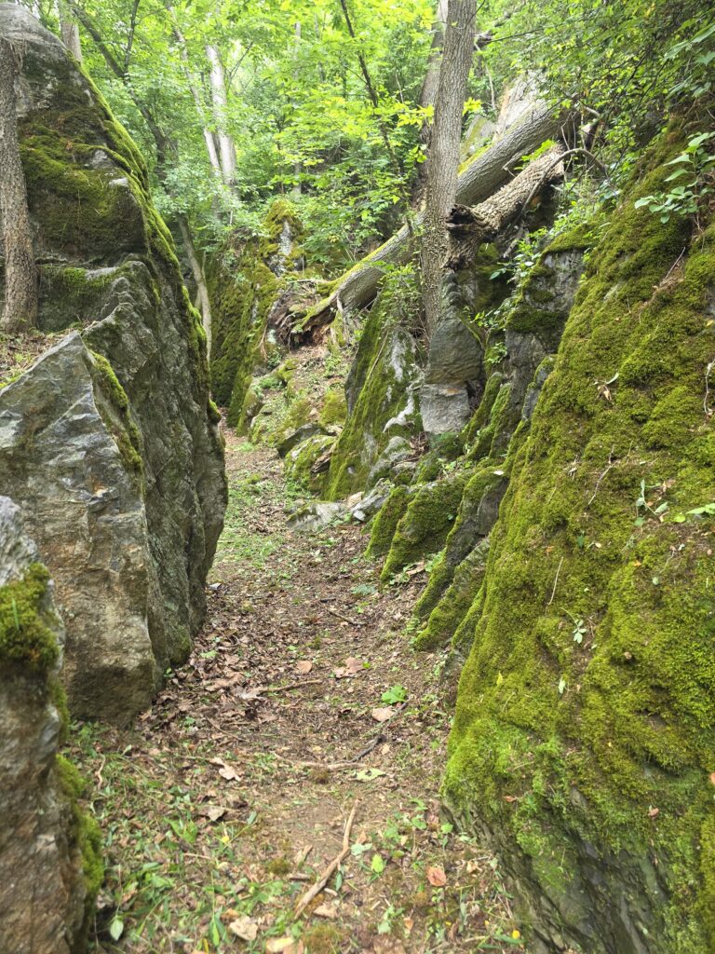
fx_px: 633
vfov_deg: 73.9
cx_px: 358
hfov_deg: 58.9
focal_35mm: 23
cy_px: 477
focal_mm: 6.3
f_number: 1.7
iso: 200
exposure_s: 1/120
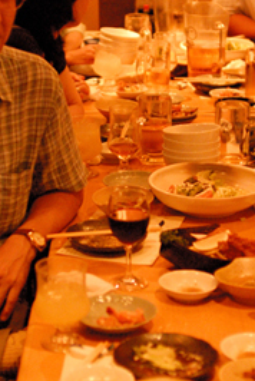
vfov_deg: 20.2
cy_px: 199
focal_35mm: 101
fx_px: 1070
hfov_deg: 13.6
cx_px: 105
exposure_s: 1/20
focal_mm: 28
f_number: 1.8
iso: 1600
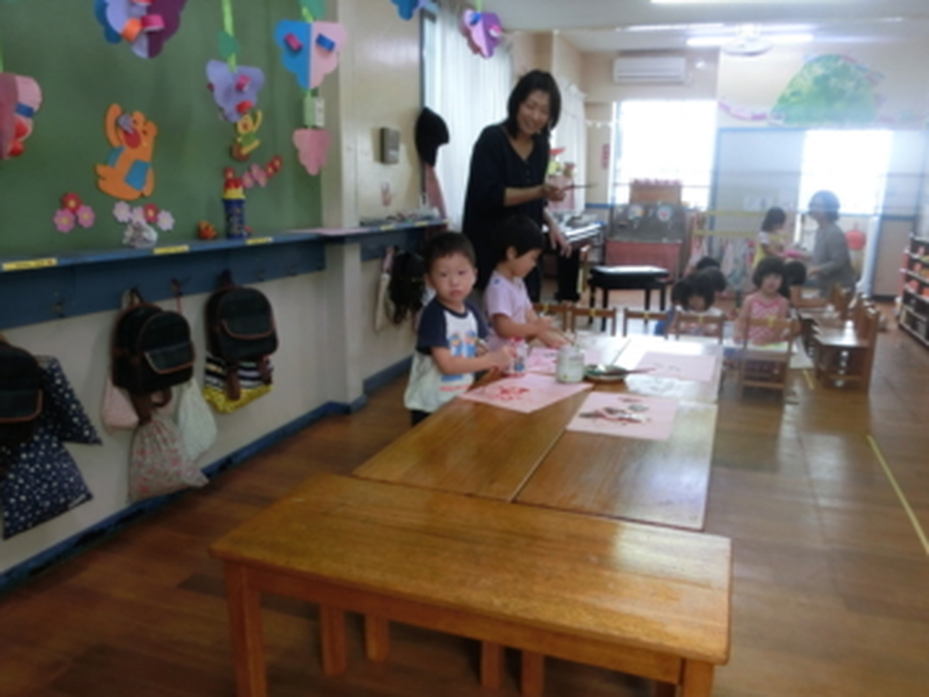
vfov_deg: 51.3
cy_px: 371
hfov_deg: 65.3
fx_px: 725
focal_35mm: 27
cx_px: 480
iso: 500
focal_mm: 4.24
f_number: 3
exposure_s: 1/250
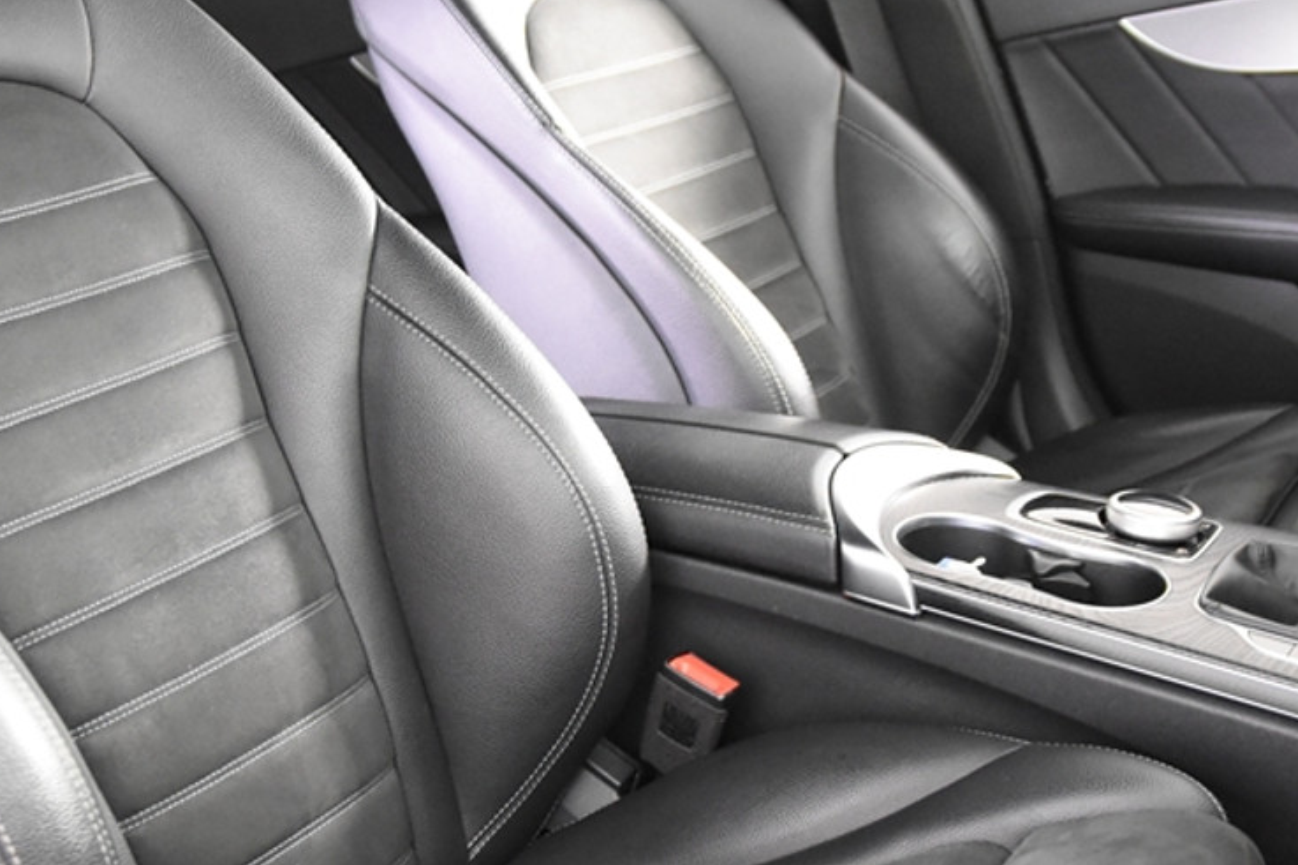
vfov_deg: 23.8
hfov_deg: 35.1
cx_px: 657
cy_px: 491
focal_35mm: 57
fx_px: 2055
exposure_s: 1/30
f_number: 2.8
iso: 5000
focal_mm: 20
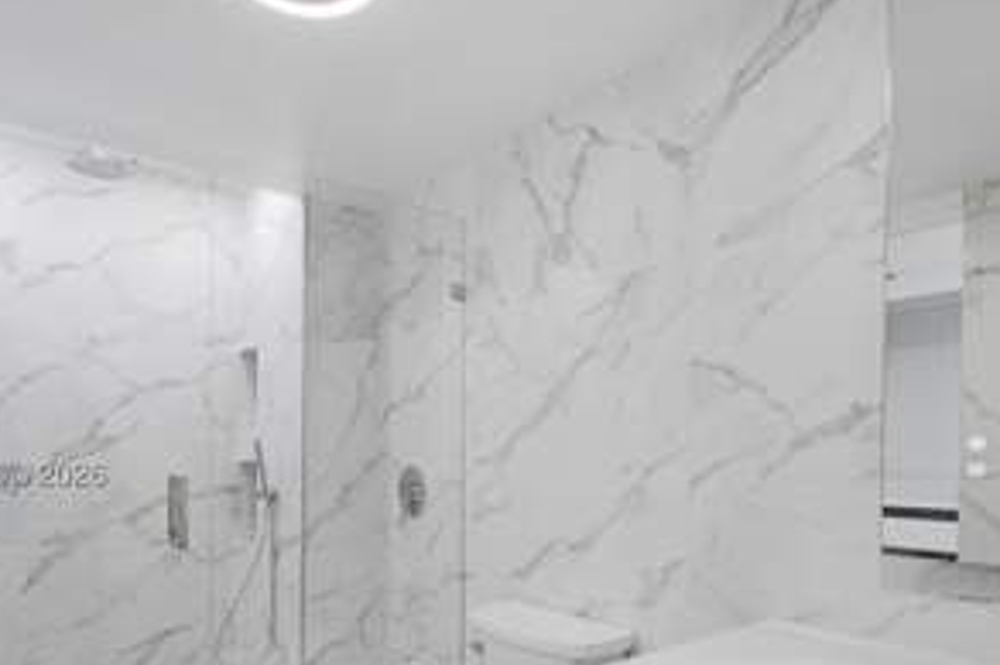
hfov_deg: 76.1
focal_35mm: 23
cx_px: 521
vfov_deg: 53.1
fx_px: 638
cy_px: 478
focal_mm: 14
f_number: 8
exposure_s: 1/8
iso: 100
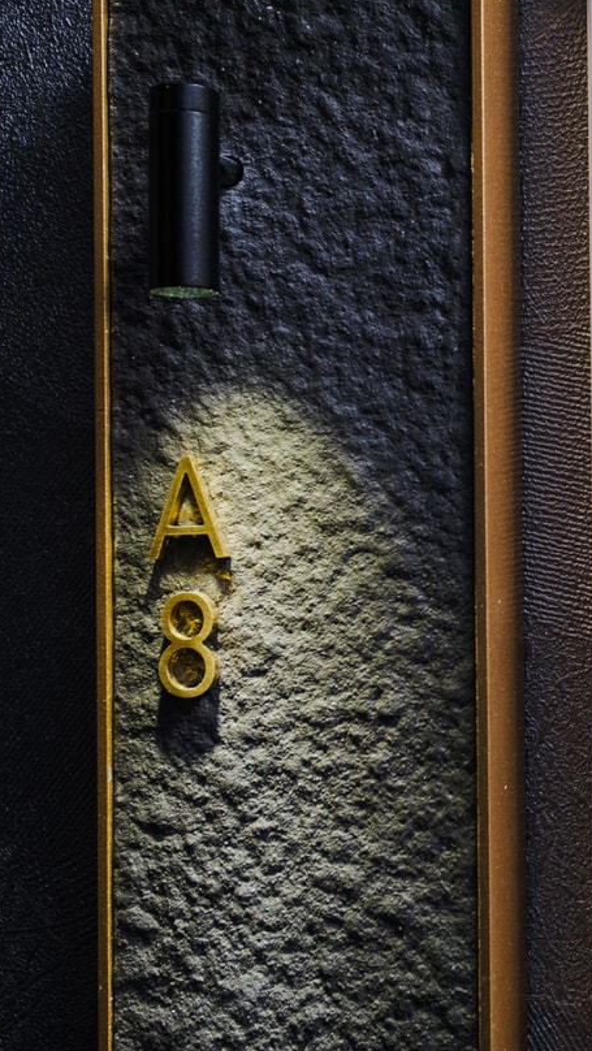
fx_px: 1757
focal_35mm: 63
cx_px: 757
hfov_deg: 17.9
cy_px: 494
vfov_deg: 33.3
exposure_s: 1/8
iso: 320
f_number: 4
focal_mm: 24
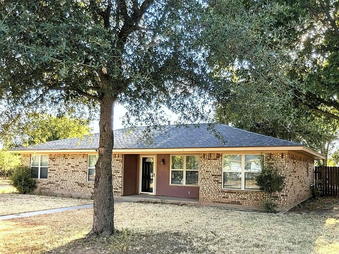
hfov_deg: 71.6
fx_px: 235
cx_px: 170
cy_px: 127
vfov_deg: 56.8
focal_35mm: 24
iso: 29
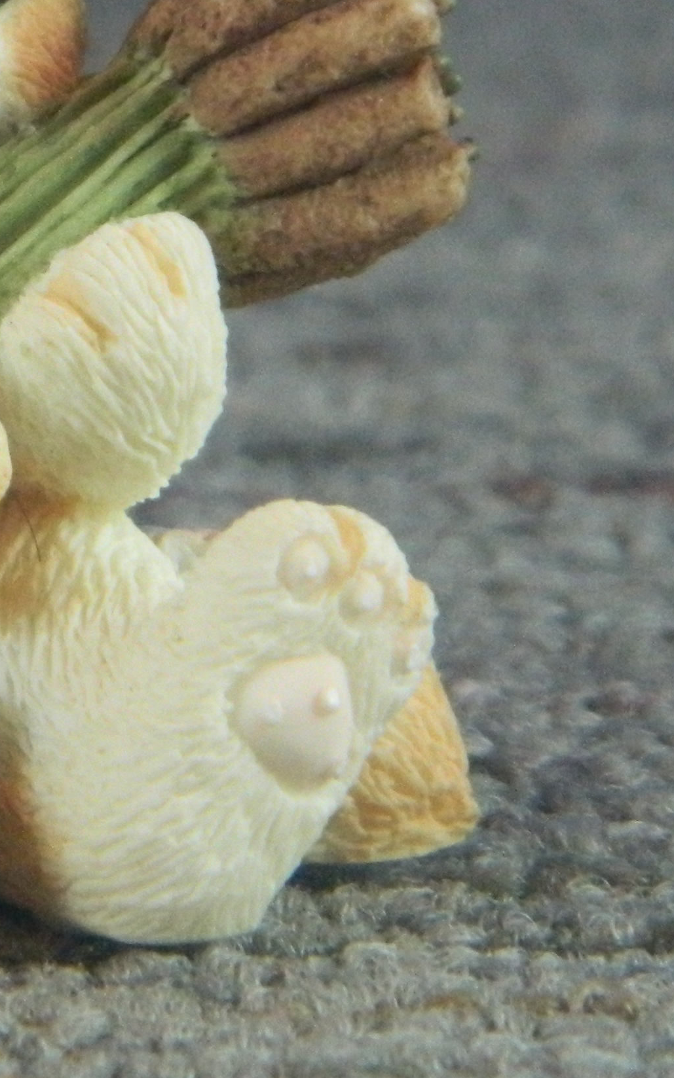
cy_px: 240
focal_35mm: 417
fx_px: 12259
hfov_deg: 3.1
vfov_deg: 5.0
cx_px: -140
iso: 400
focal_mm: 27
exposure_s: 1/20
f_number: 4.9
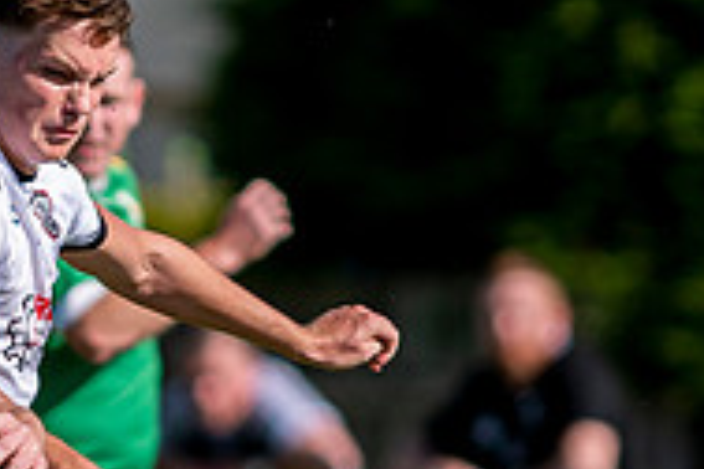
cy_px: 628
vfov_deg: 0.7
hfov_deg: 1.1
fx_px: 38228
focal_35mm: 1955
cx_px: -113
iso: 110
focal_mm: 300
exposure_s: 1/2500
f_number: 2.8
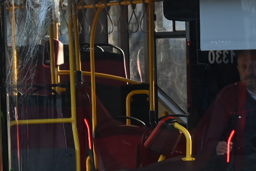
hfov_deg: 7.3
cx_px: 191
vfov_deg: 4.9
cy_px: 179
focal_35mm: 280
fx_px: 1991
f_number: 6.3
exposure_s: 1/400
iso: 500
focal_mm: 85
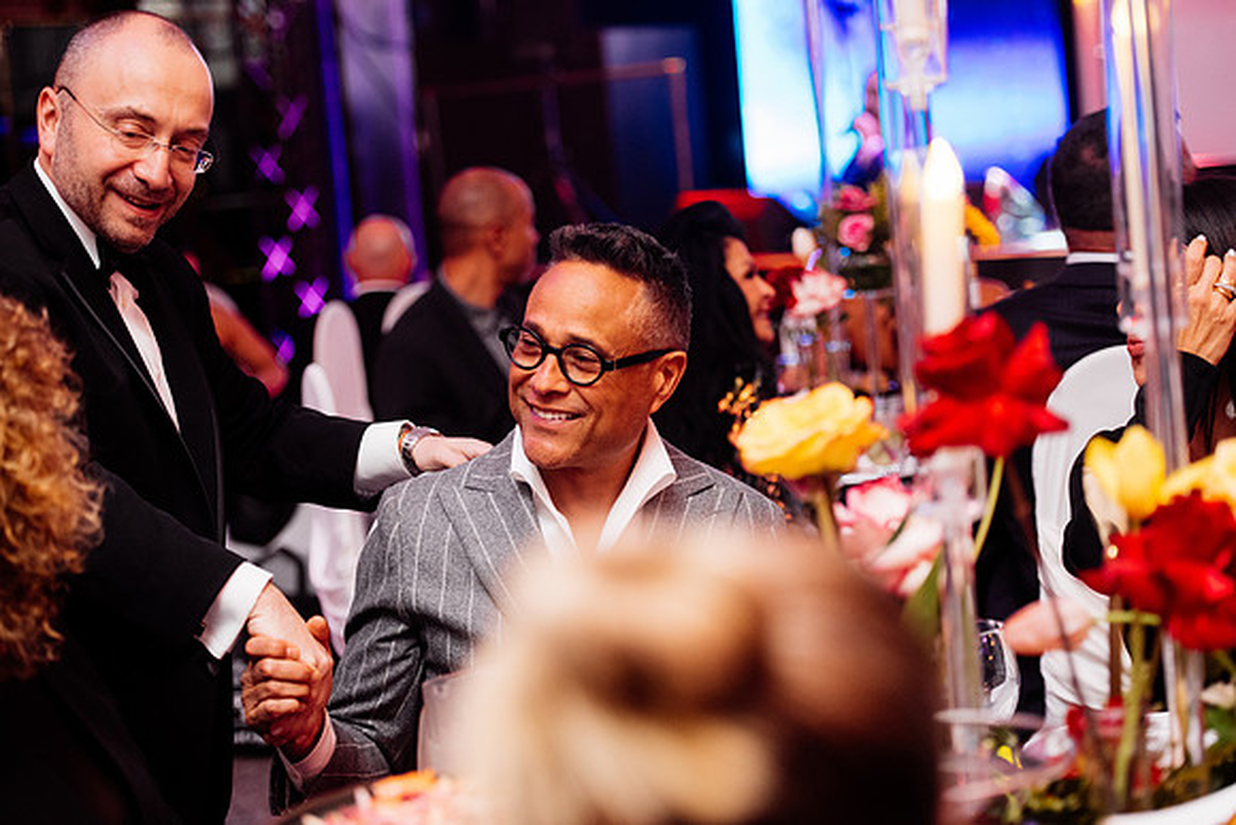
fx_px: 2575
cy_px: 412
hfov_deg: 27.0
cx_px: 618
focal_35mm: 75
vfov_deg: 18.2
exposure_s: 1/200
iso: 2000
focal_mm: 75
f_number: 2.8
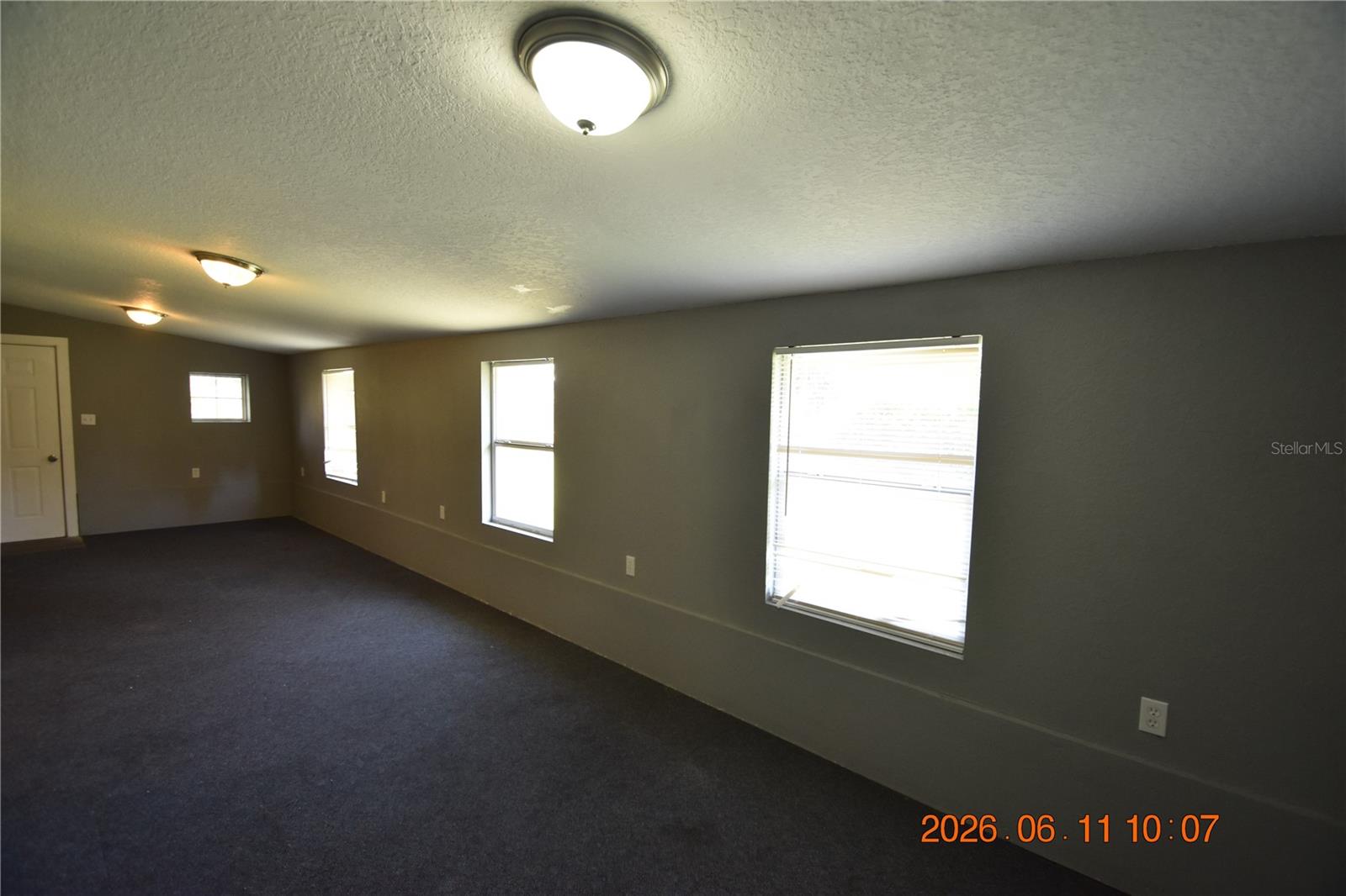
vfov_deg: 77.3
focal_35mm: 15
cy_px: 448
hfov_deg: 100.4
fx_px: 561
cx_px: 673
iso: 800
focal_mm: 10
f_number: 3.5
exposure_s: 1/125
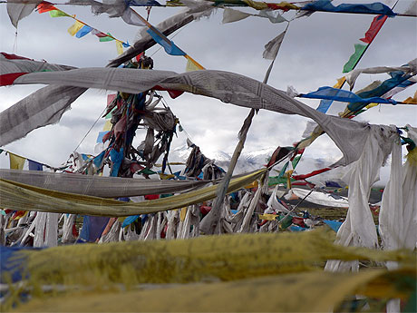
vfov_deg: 20.2
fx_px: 879
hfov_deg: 26.7
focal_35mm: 73
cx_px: 208
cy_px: 156
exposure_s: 1/400
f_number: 4
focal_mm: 12.2
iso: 80
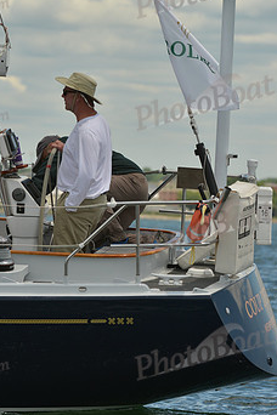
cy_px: 180
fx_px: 3912
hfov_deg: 4.1
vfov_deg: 6.1
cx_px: 72
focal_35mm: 339
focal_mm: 200
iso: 200
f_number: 5.6
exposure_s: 1/1000
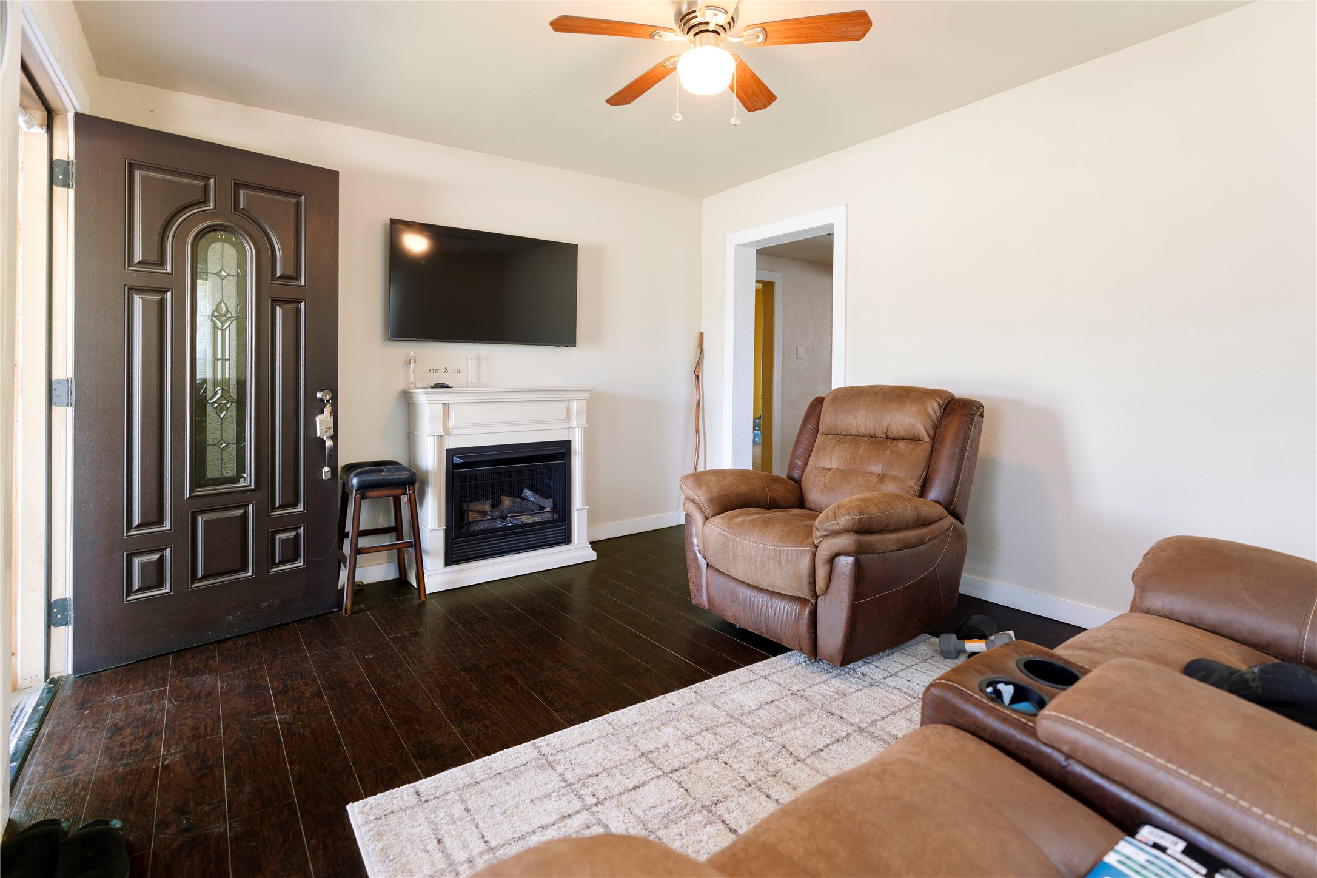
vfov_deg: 70.4
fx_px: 622
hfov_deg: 93.3
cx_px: 658
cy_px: 439
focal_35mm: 17
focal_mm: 17
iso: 200
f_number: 2.8
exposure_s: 1/2.5
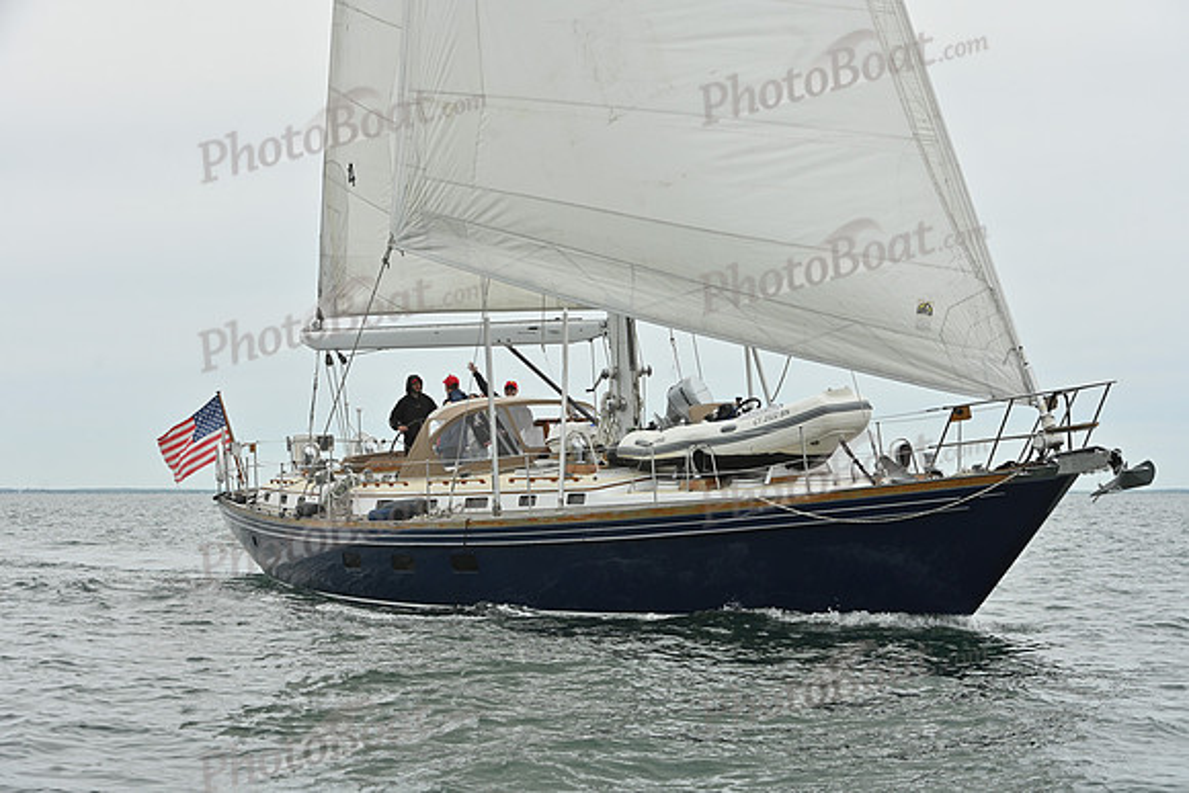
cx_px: 594
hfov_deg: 28.8
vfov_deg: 19.5
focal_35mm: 70
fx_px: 2312
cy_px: 396
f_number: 7.1
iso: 320
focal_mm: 70
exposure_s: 1/1250
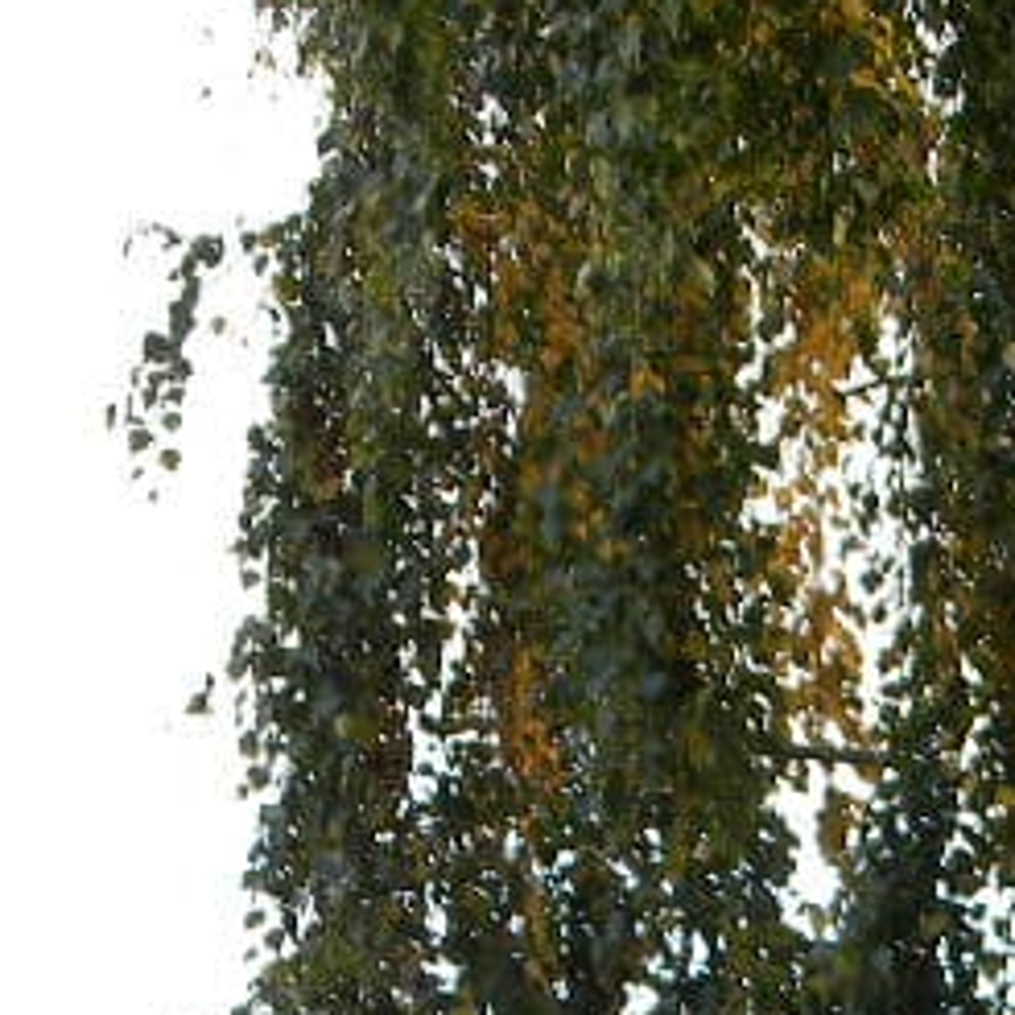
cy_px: 1201
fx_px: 5009
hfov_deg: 10.5
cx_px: 2096
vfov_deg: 11.4
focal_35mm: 151
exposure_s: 1/47
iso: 80
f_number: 3.8
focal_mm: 7.3
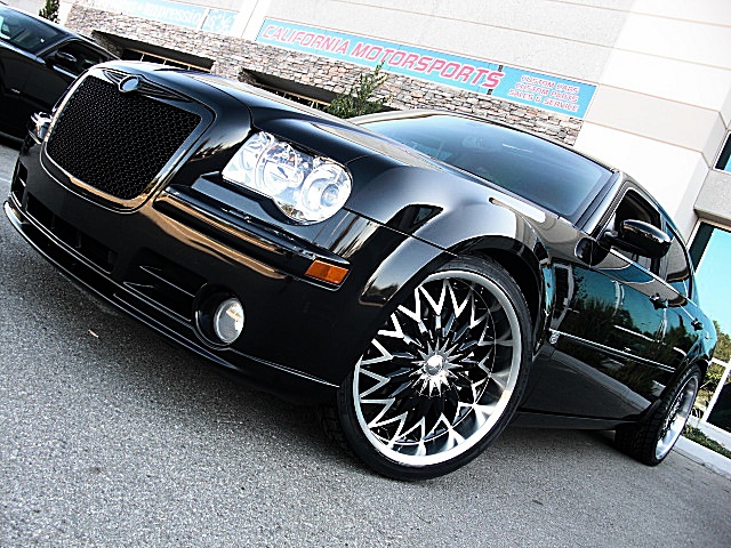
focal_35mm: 36
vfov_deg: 39.7
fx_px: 760
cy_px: 274
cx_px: 366
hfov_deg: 51.4
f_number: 2.8
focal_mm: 6.3
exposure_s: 1/60
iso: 50
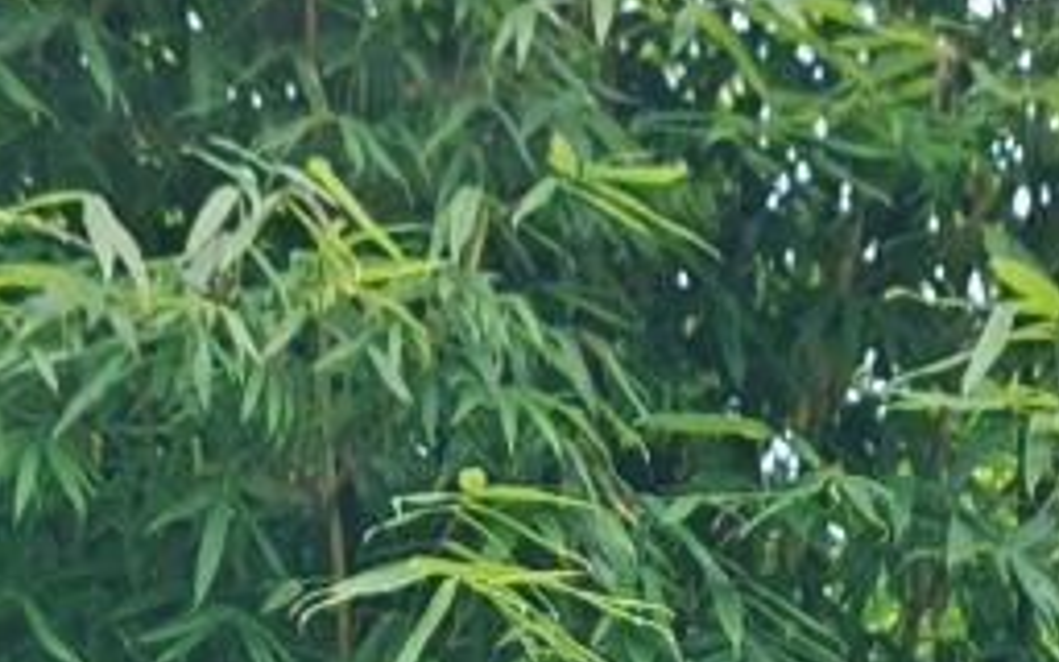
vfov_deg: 6.6
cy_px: 1161
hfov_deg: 10.8
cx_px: 621
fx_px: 5599
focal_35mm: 194
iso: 100
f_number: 1.9
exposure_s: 1/100
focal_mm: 6.12
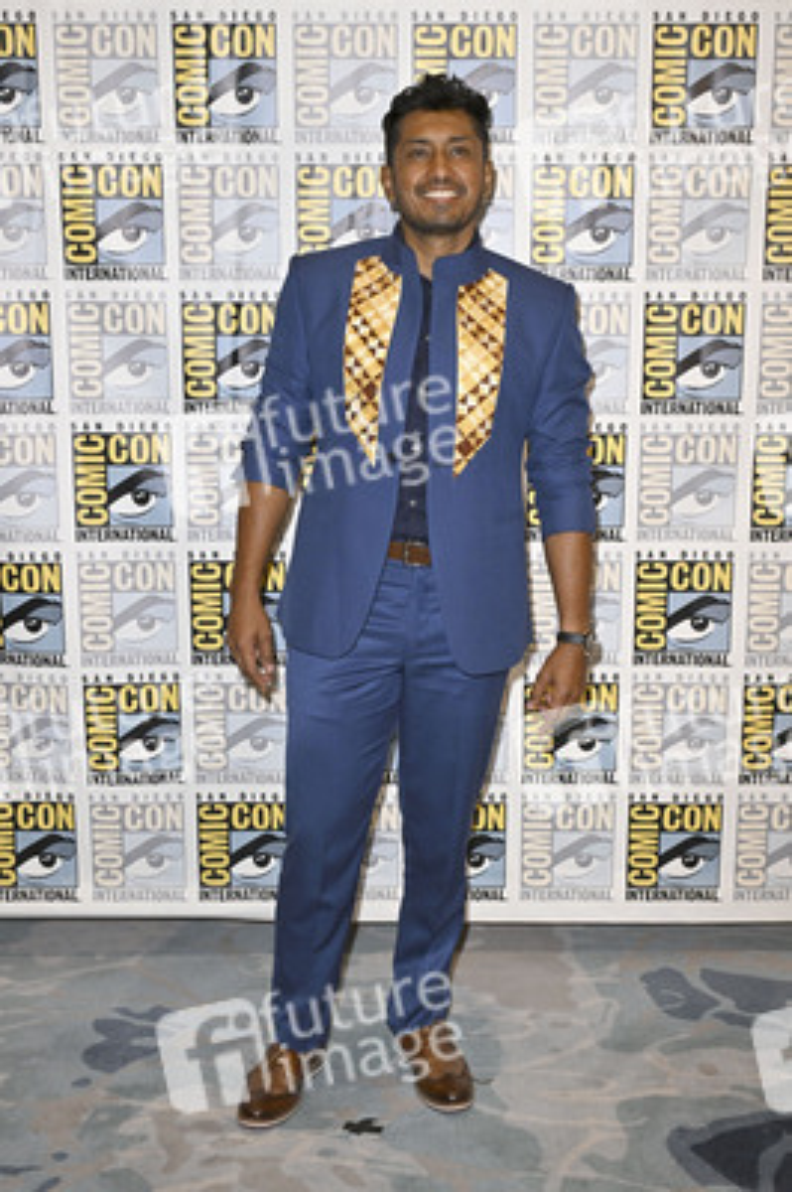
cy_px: 596
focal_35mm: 43
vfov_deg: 45.5
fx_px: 1421
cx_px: 396
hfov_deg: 31.1
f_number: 5
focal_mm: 43
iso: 2500
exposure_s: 1/250
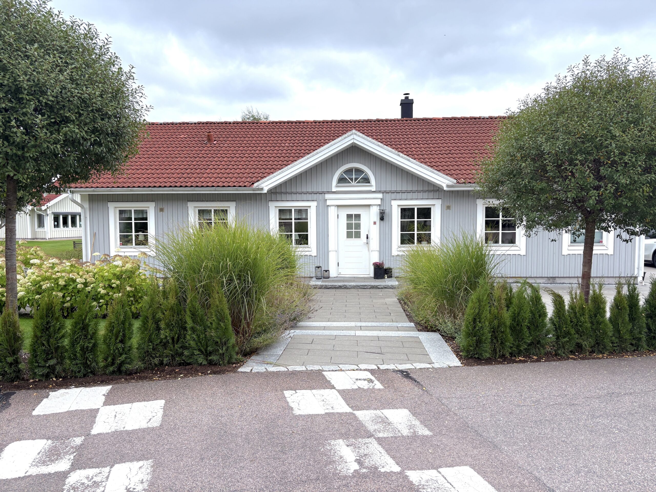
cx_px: 328
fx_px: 493
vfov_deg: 53.1
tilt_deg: -2.6
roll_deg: +0.8
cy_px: 246
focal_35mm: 26
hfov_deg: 67.3
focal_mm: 5.96
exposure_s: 1/1001
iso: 50
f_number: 1.6
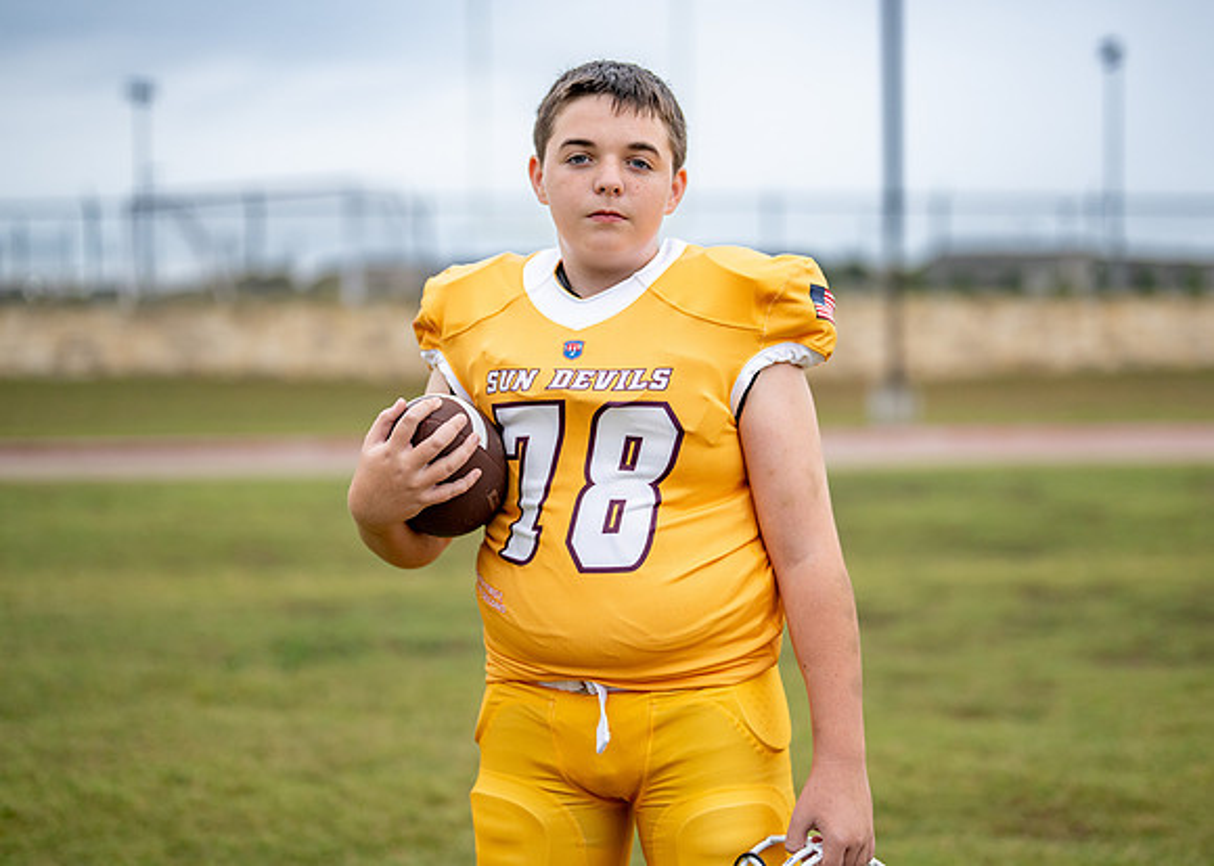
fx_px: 2086
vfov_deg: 23.5
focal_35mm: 61
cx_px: 666
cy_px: 386
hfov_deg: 32.4
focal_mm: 50
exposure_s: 1/2000
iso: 320
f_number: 1.2
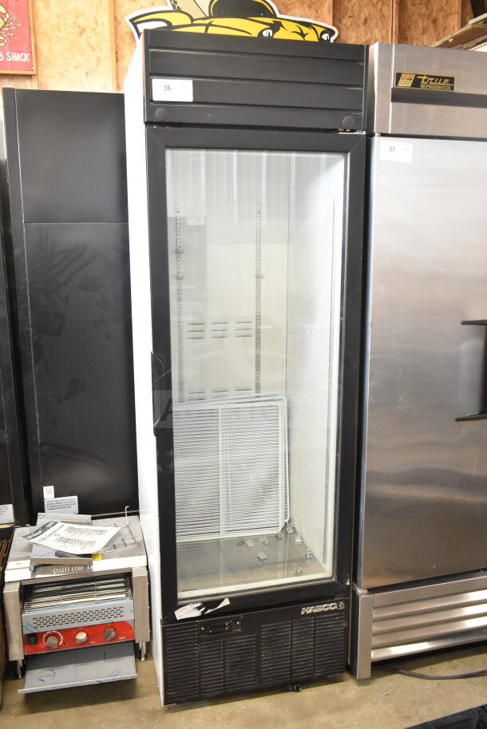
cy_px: 364
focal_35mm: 32
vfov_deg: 59.5
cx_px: 244
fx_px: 639
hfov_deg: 41.7
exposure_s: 1/30
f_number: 3.8
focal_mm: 21
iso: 1600
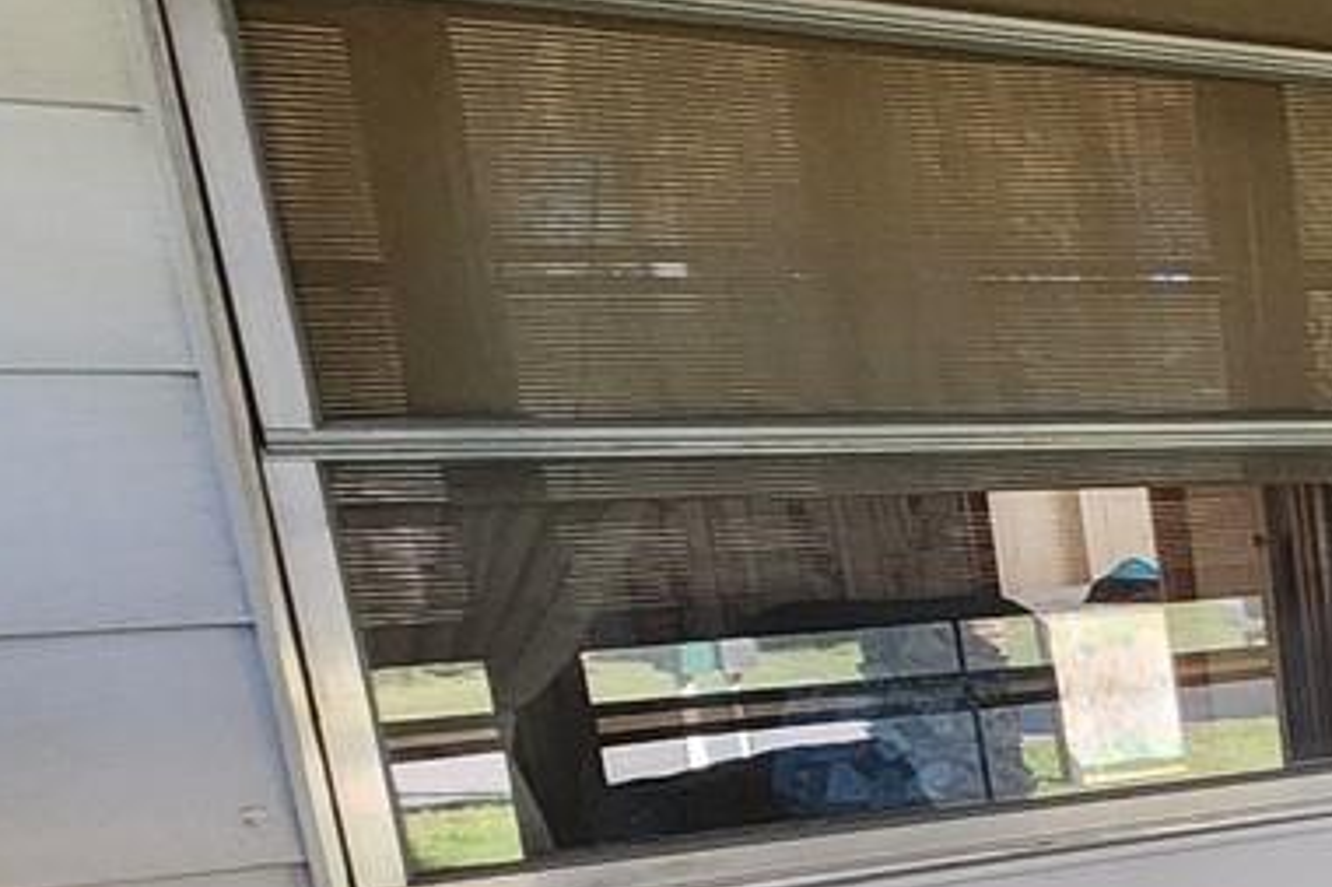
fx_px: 2108
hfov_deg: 21.6
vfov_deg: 22.5
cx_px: 2426
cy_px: 968
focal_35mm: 57
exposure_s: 1/40
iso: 400
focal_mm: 2.2
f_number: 2.2
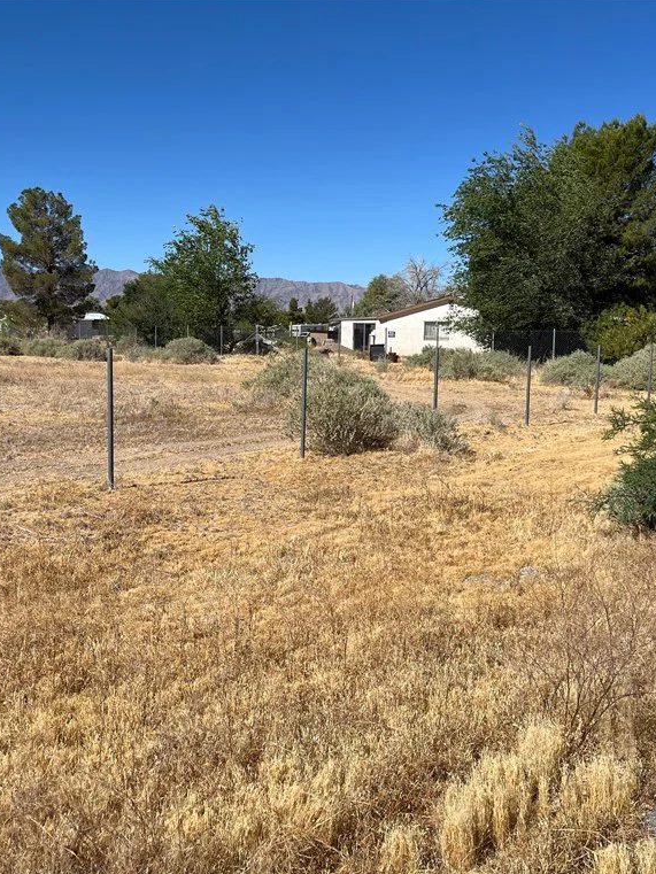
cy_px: 436
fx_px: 884
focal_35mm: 35
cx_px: 281
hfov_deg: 40.6
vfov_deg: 52.6
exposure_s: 1/5319
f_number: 1.6
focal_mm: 5.1
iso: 50
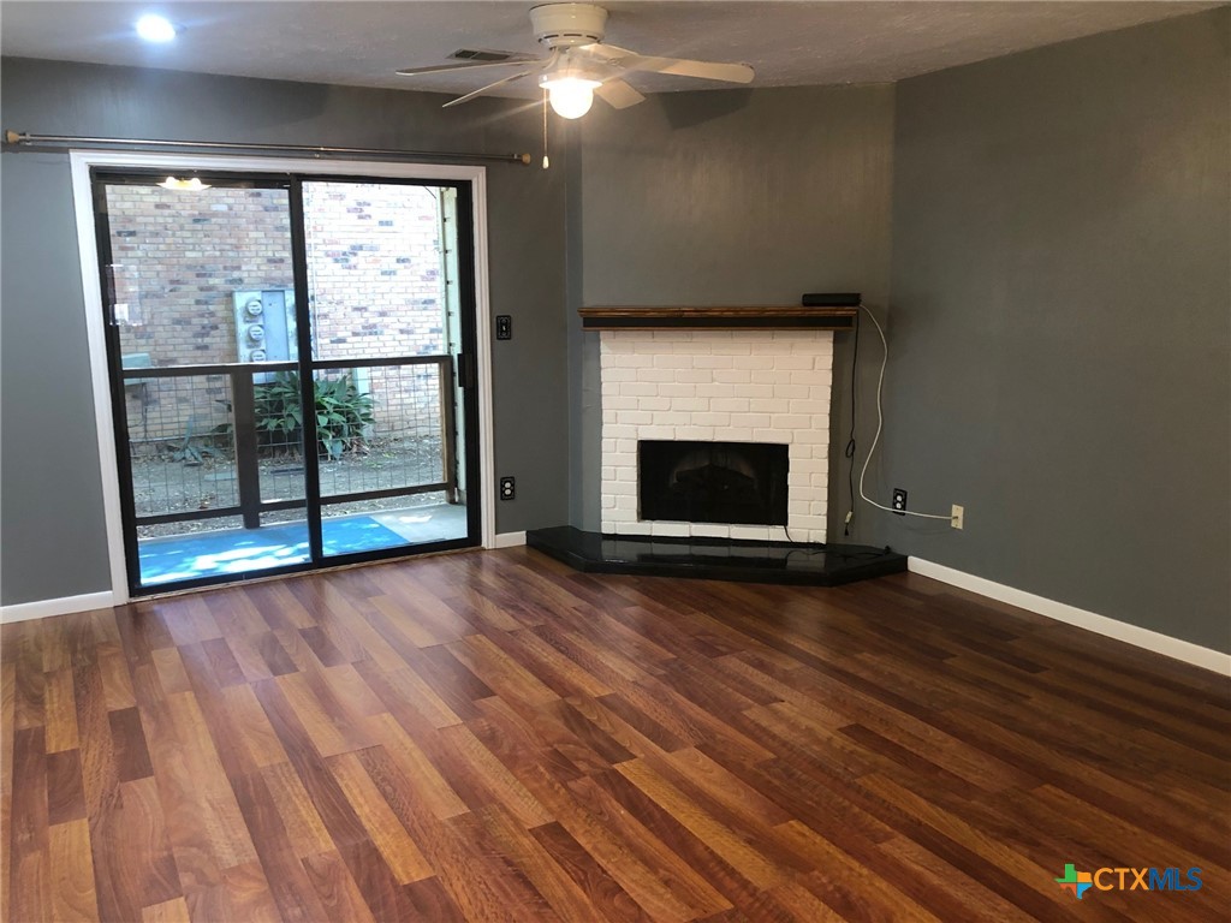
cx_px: 616
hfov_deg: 63.4
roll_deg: +0.0
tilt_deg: -10.6
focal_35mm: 28
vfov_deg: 49.7
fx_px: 996
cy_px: 462
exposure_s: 1/15
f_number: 1.8
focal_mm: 3.99
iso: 64
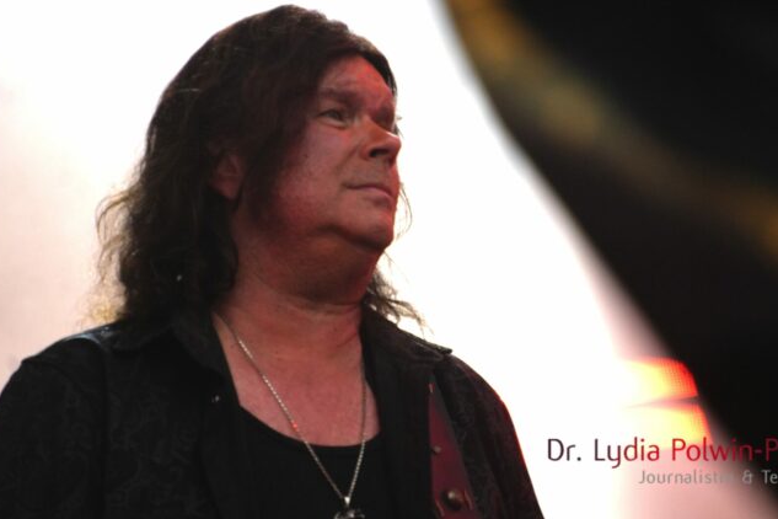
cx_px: 435
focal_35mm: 546
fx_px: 11799
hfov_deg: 3.8
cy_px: 274
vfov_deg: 2.5
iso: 1000
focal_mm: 300
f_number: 6.3
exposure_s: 1/500
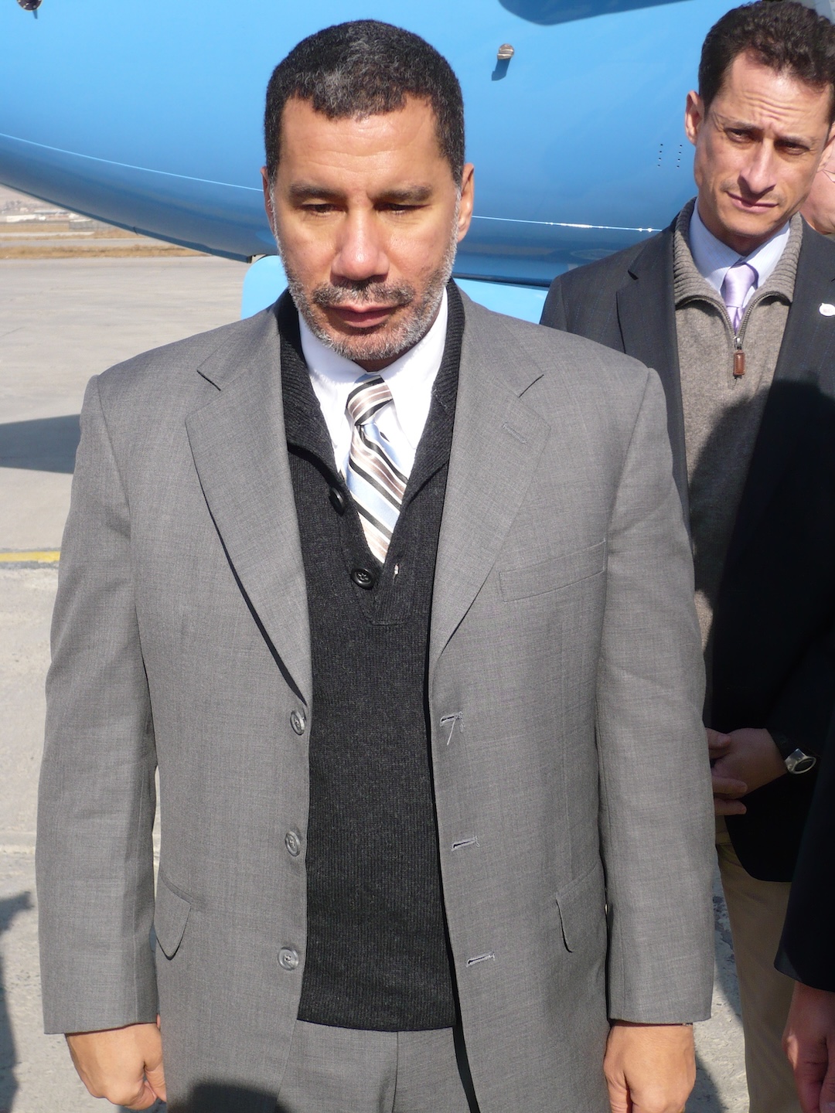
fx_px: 1769
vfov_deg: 34.9
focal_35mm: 55
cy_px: 556
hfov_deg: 26.6
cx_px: 418
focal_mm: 9.1
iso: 100
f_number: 3.5
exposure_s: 1/640
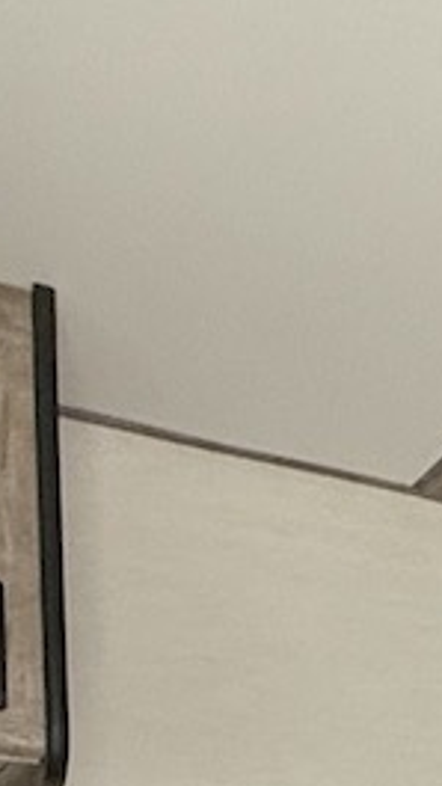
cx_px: 1243
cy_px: 1175
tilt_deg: -1.8
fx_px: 1730
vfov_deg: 21.5
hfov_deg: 10.9
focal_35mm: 83
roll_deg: +2.0
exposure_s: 1/99
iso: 200
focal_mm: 2.22
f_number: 2.2
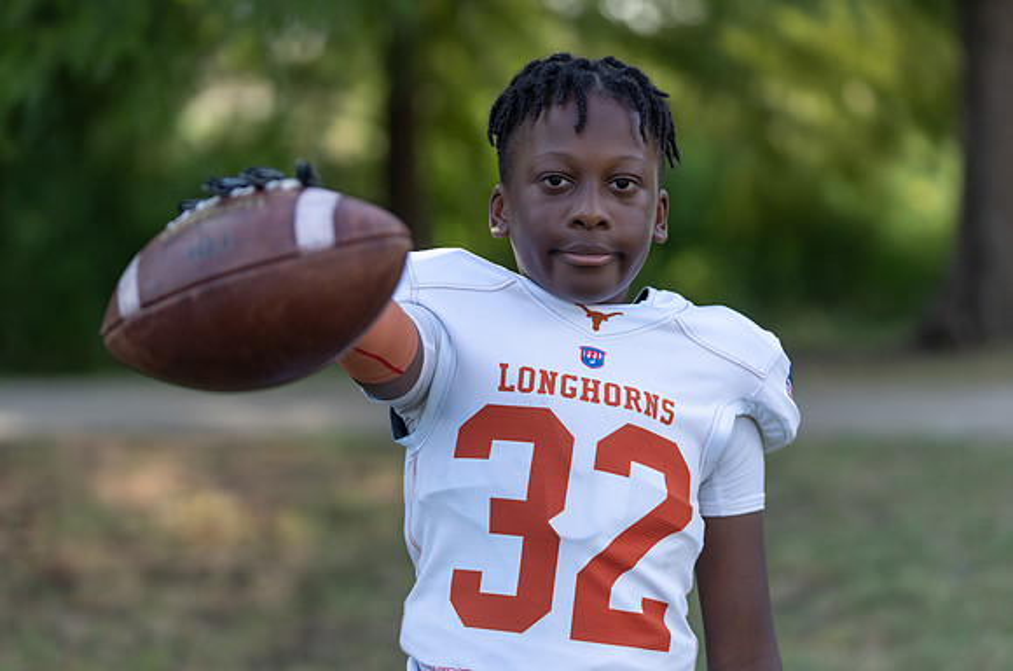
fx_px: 3209
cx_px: 521
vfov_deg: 11.9
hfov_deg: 17.9
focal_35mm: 114
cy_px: 354
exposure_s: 1/400
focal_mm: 102
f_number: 2.8
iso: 125
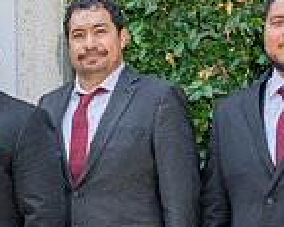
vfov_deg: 9.9
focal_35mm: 152
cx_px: -50
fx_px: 1278
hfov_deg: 12.4
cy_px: 310
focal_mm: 36
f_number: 5
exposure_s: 1/200
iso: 200
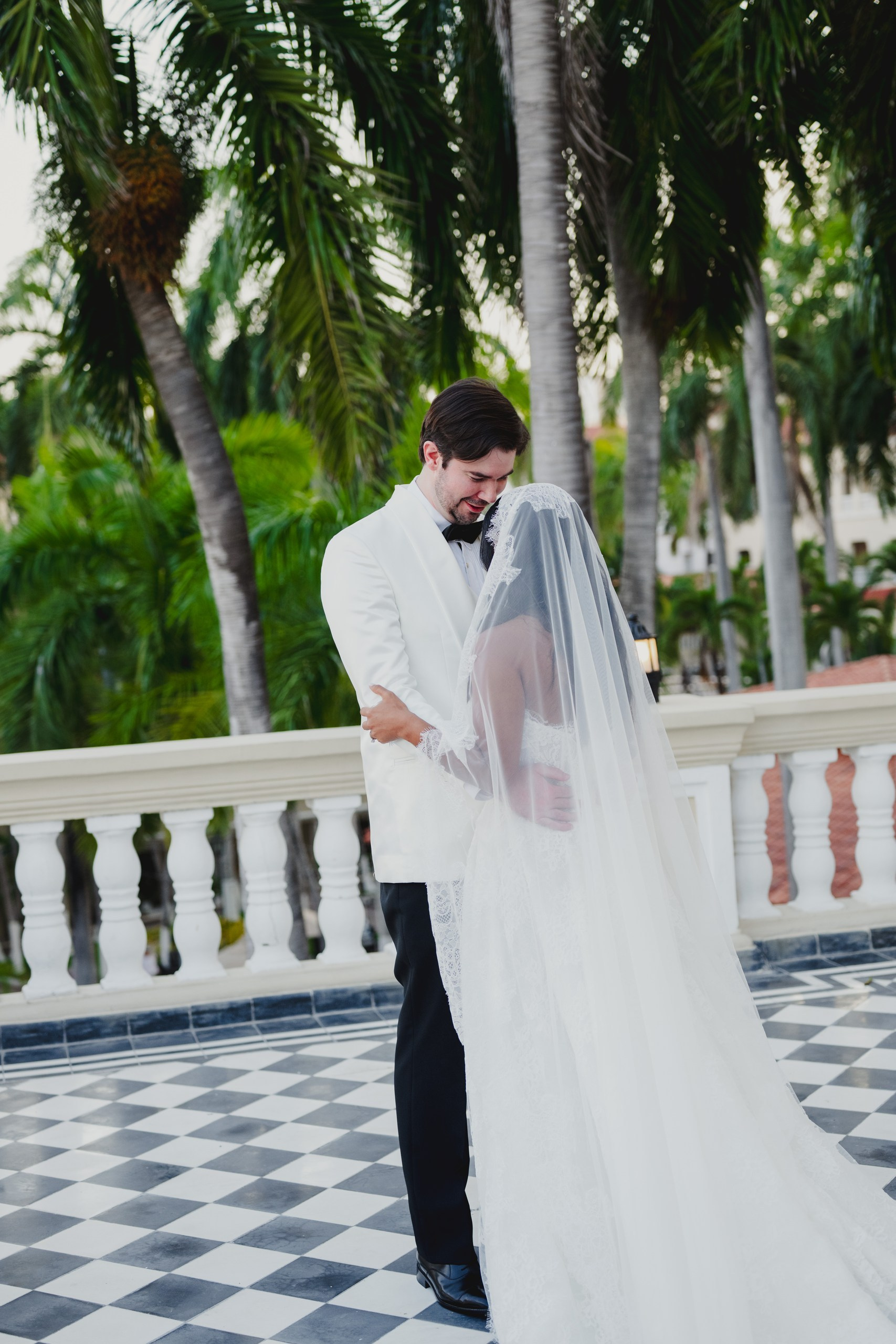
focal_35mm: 50
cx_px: 448
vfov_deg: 39.6
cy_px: 672
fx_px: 1866
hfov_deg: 27.0
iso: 640
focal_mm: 50
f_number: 2.8
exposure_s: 1/640
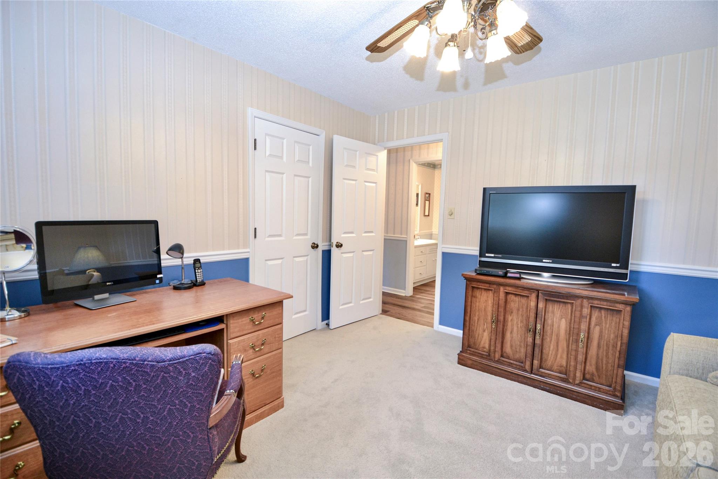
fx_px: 299
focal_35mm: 15
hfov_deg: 100.4
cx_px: 359
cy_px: 240
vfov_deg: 77.3
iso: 450
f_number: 3.5
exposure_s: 1/60
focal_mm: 10
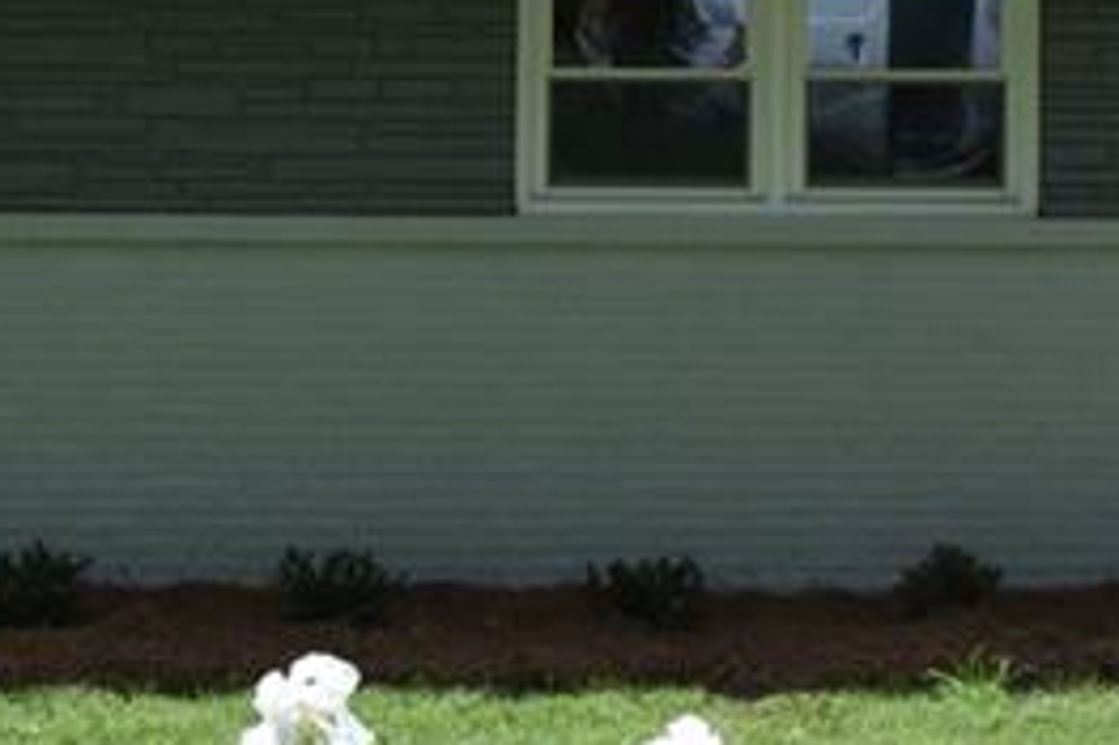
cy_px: -170
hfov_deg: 13.5
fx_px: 4722
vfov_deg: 8.9
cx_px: 825
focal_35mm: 152
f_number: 8
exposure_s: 1/500
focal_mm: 26
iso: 400
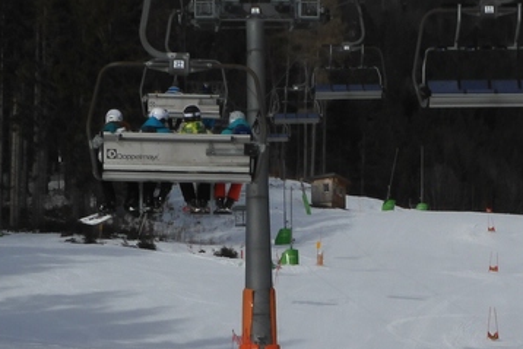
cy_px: 377
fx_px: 1802
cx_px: 275
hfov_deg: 16.5
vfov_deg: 10.9
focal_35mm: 124
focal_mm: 8
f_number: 4.5
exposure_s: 1/2000
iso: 100
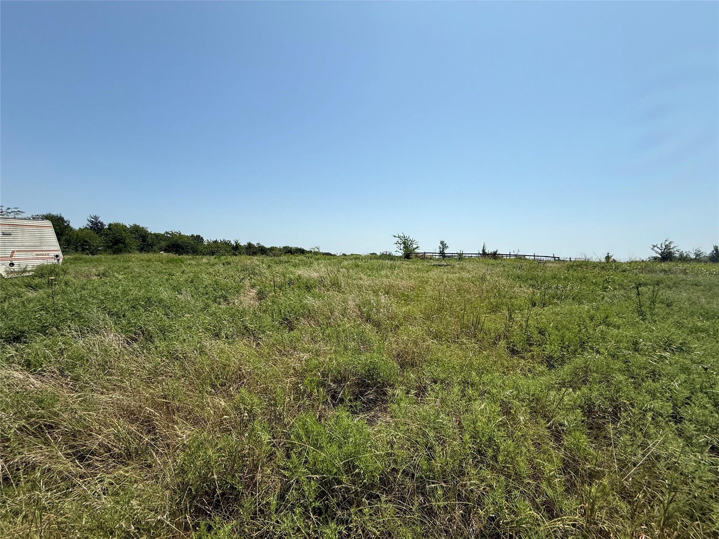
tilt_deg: -0.7
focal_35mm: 14
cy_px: 270
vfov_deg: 85.7
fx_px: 291
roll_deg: -2.7
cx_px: 360
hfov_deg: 102.1
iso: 50
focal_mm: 2.22
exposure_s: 1/2717
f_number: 2.2
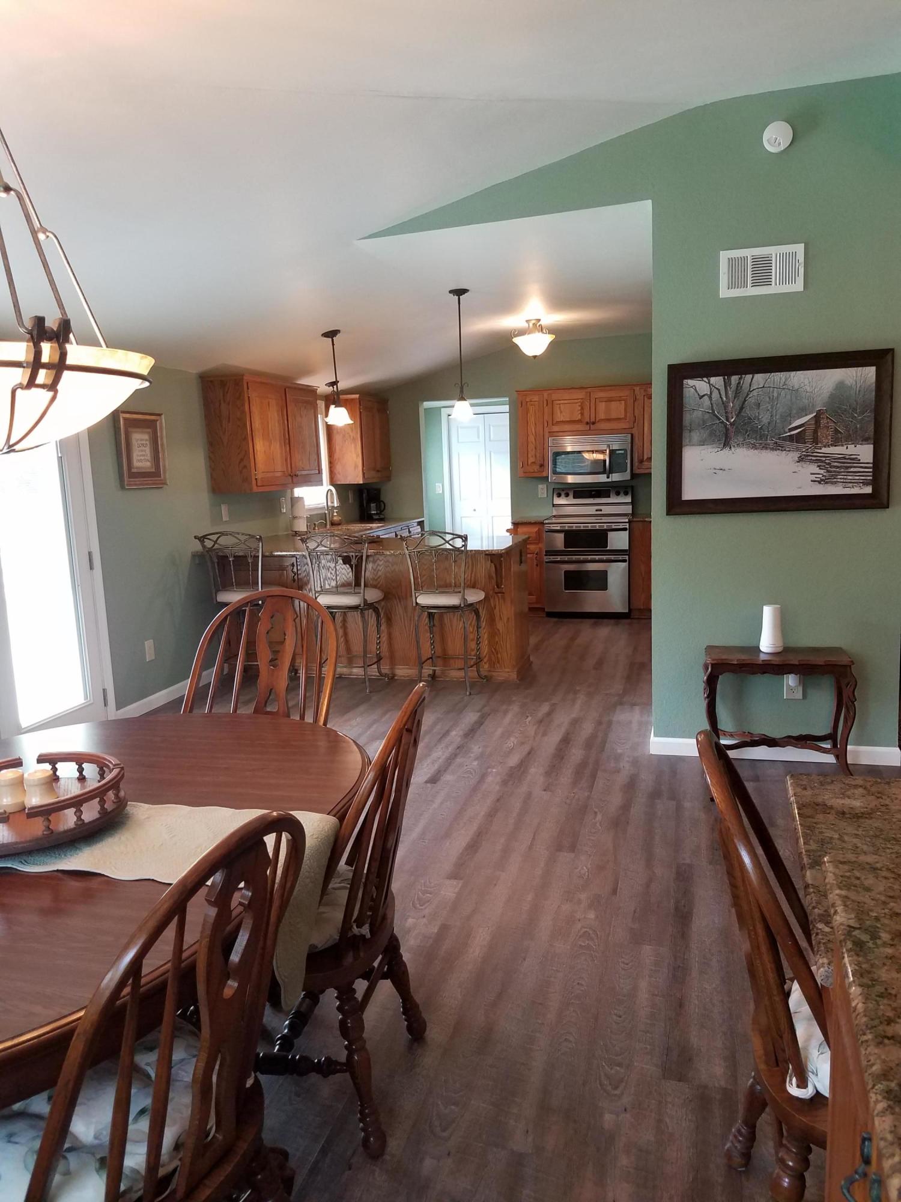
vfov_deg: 67.3
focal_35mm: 26
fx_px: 902
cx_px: 450
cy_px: 601
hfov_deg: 53.1
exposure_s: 1/60
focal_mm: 4.2
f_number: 1.7
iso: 125
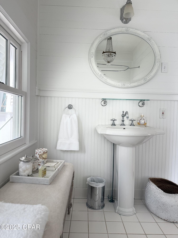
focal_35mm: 24
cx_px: 89
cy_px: 119
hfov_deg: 56.8
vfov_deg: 71.6
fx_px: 165
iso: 100
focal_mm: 6.76
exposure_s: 1/121
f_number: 1.78
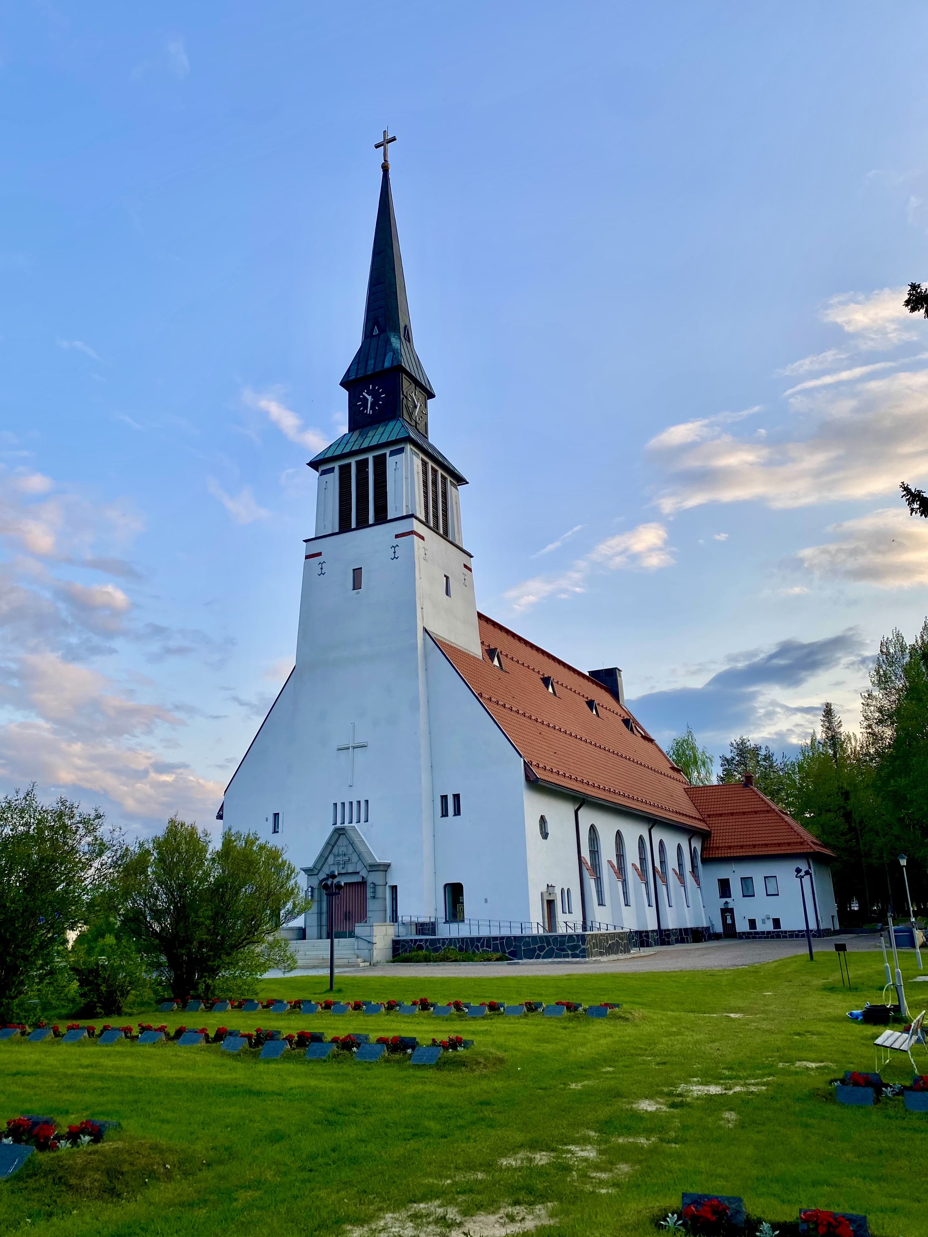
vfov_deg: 65.3
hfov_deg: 51.3
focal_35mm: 27
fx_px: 965
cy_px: 598
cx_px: 453
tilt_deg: +19.9
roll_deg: +1.7
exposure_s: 1/604
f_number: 1.8
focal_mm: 4.25
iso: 32
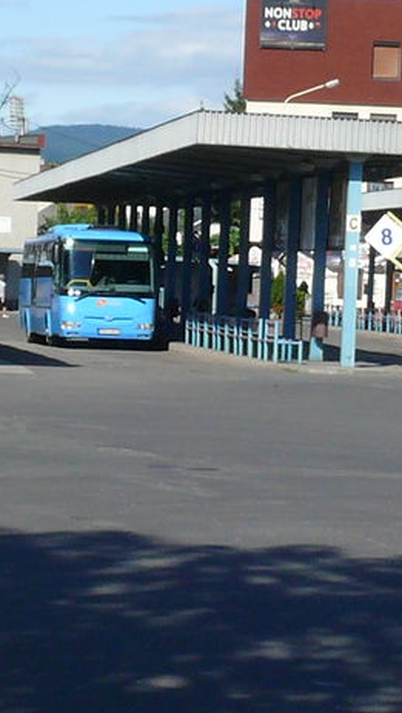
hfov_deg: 7.7
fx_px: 2989
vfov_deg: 13.6
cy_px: 331
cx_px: 297
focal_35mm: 158
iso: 100
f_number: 8
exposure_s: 1/320
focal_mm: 7.4
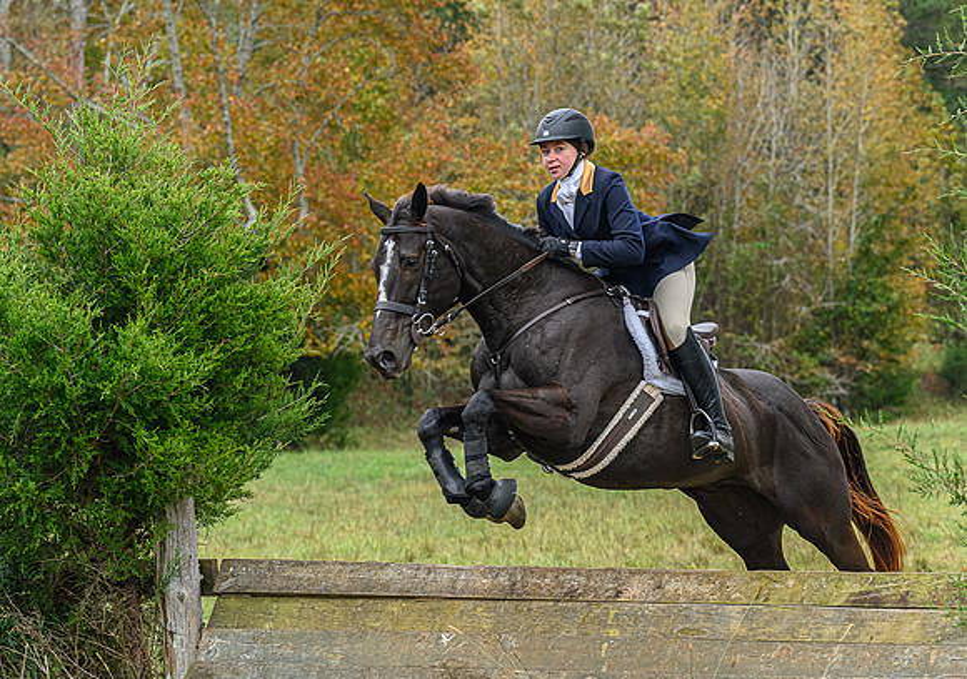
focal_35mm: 124
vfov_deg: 11.4
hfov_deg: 16.2
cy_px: 352
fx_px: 3398
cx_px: 559
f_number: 3.5
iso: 1000
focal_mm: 82
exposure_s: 1/800
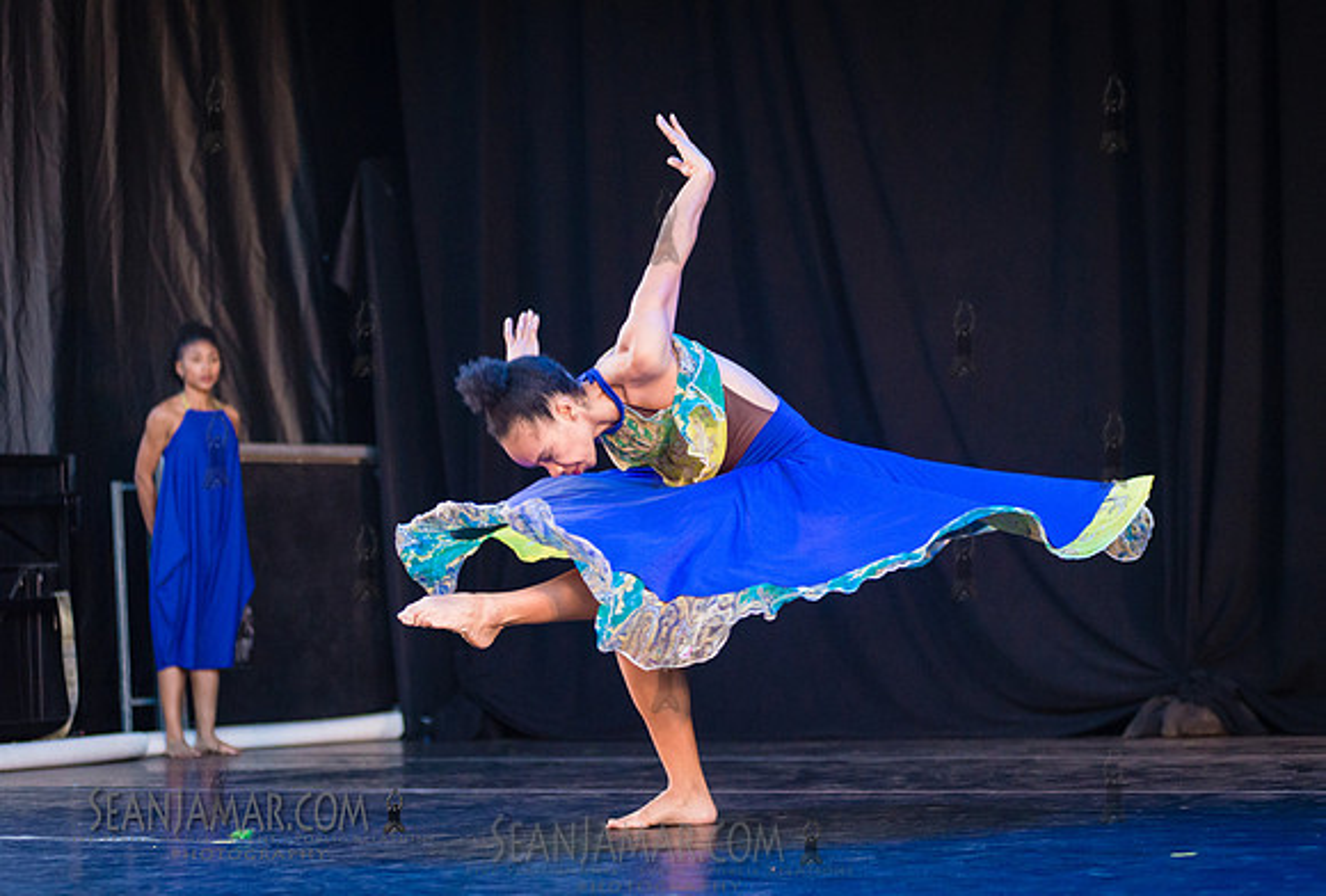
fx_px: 3159
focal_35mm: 85
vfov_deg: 16.1
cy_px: 422
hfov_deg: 23.7
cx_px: 710
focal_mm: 80
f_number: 2.8
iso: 4000
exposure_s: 1/400
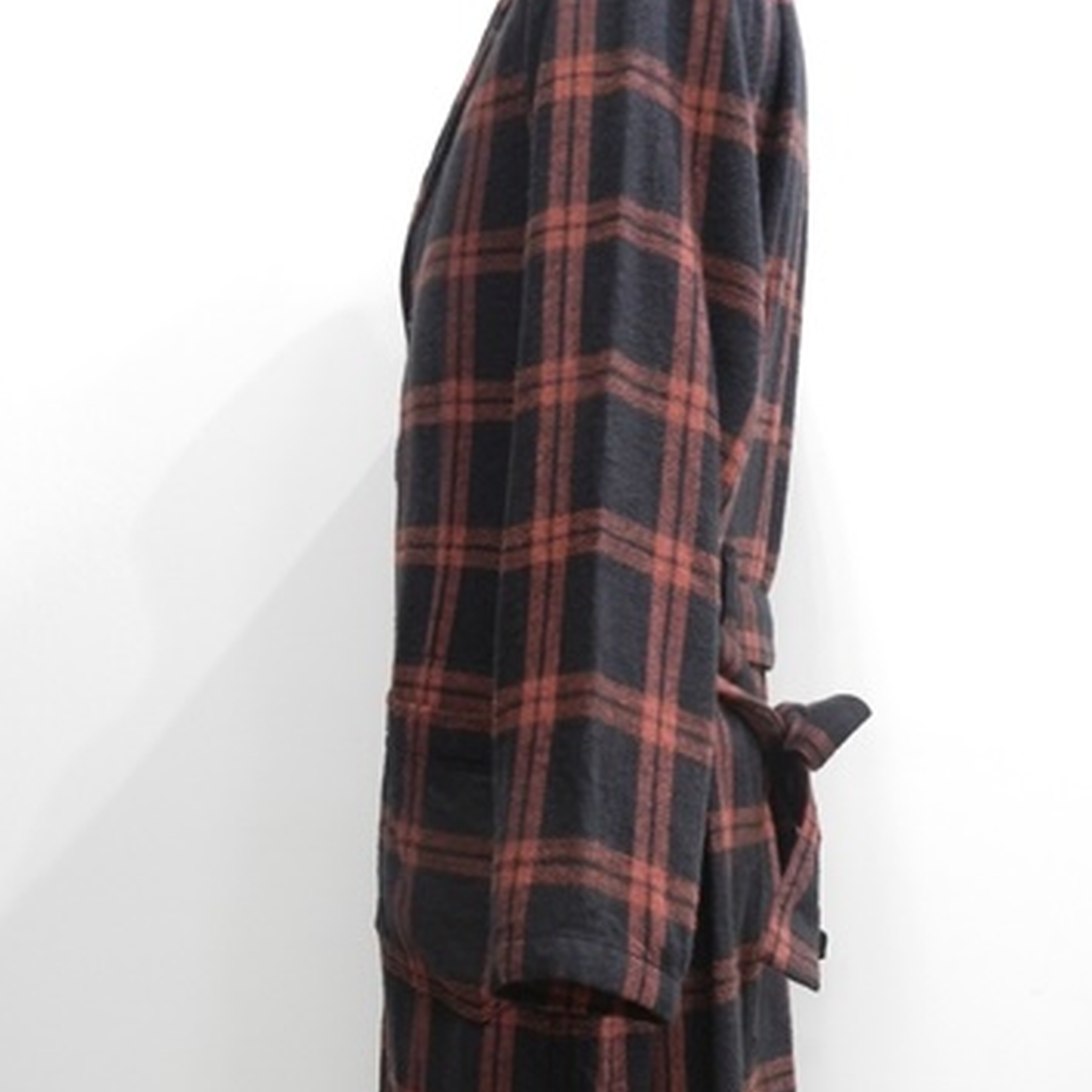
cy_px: 753
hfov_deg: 35.3
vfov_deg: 34.9
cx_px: 605
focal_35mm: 48
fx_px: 1713
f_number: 3.5
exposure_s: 1/20.3
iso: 400
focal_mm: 5.4
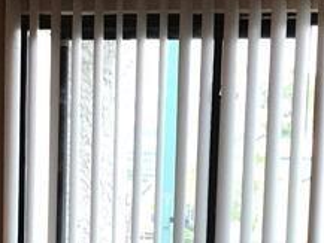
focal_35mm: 132
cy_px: 347
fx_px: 1236
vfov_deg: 10.9
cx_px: 157
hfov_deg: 14.9
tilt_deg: -7.2
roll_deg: -1.7
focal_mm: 3.99
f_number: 1.8
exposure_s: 1/30
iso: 25
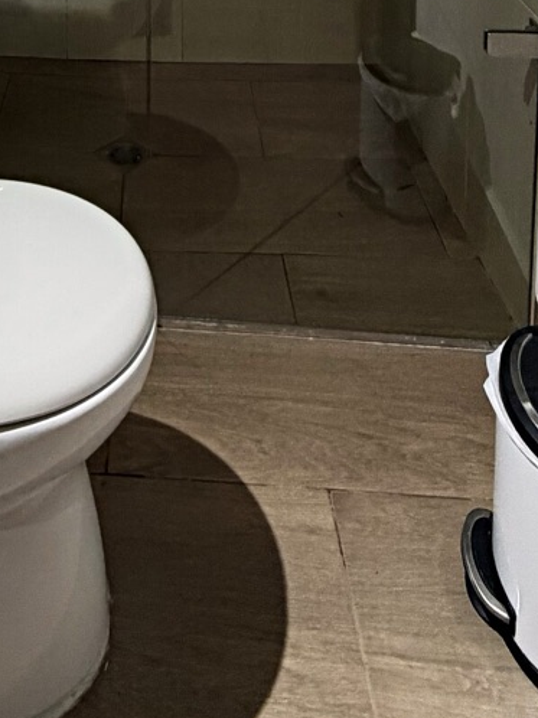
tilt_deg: -6.3
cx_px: 72
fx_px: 933
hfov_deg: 30.9
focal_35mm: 45
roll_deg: +0.5
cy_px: -298
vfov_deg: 29.7
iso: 320
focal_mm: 2.22
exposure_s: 1/60
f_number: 2.2
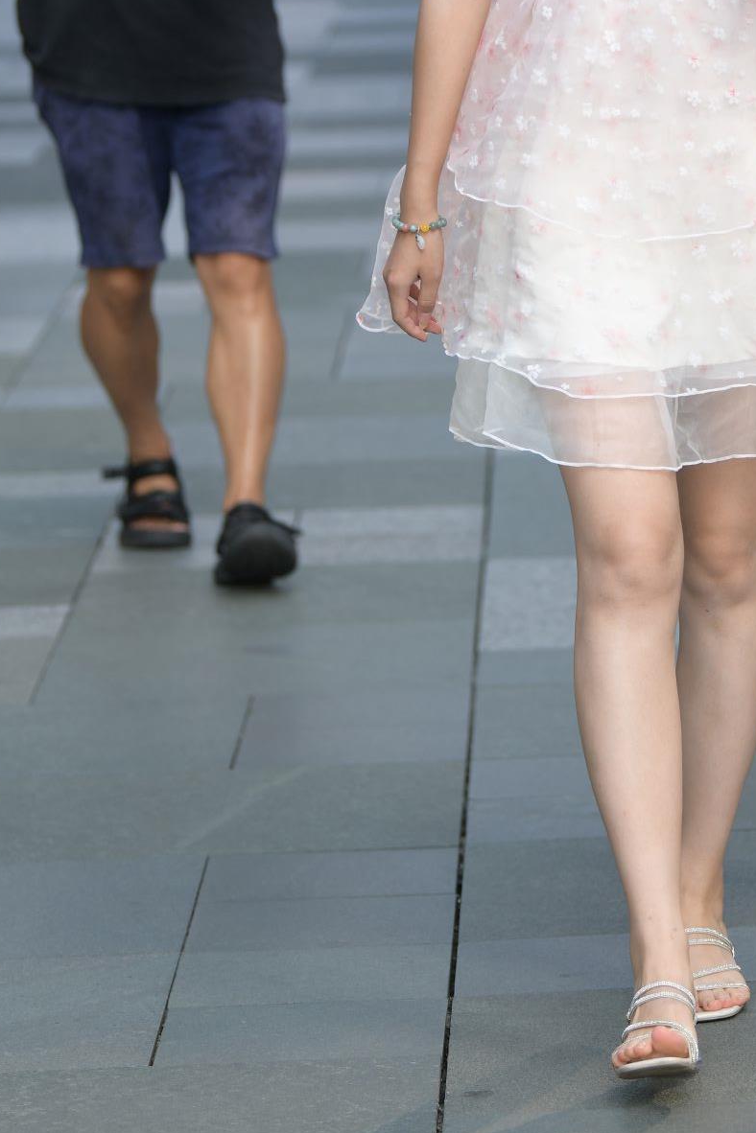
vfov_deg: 9.0
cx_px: 754
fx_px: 7181
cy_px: 135
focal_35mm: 228
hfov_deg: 6.0
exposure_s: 1/640
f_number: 3.2
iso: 200
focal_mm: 102
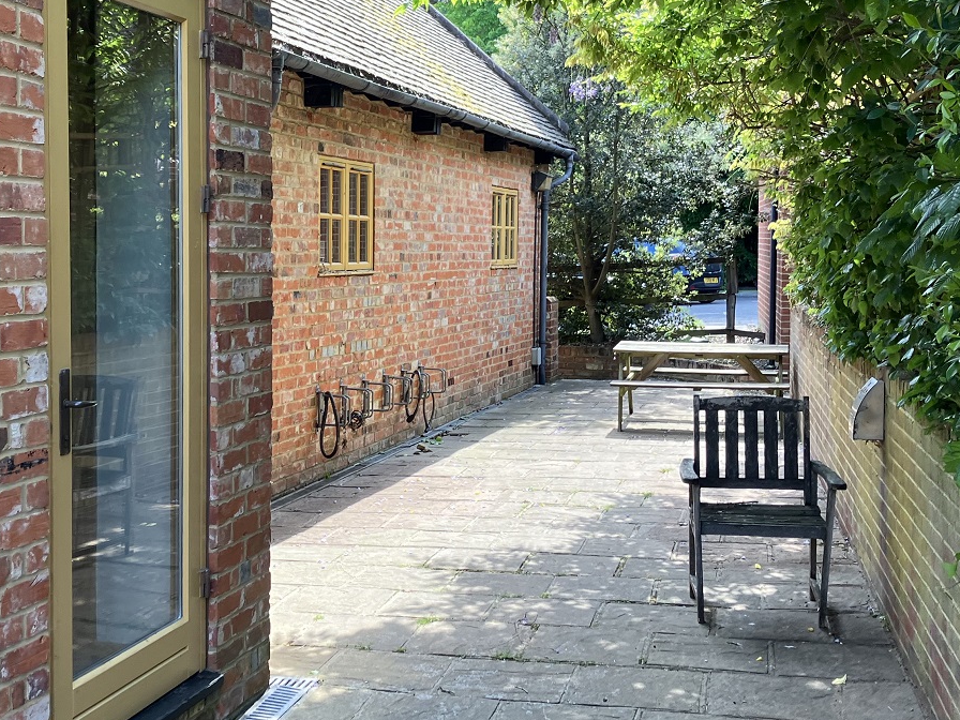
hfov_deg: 38.1
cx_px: 417
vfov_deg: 29.1
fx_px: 1387
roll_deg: -0.6
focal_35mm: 50
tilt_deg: -1.8
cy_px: 306
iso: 40
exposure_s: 1/140
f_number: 1.8
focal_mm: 3.99
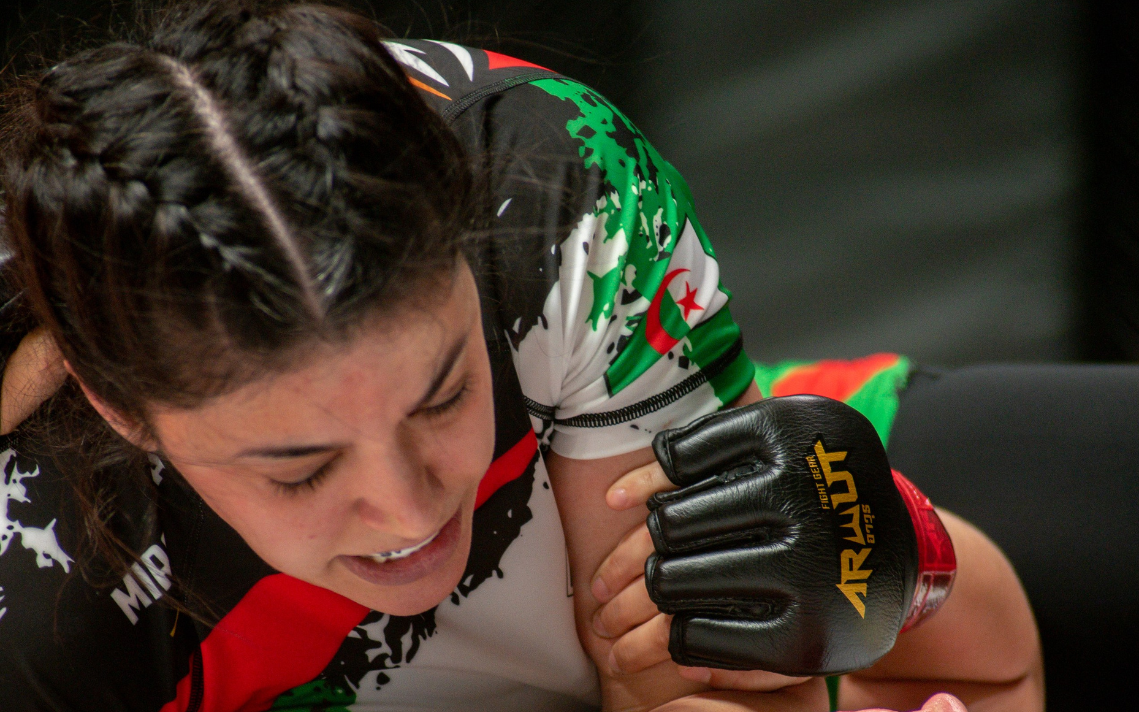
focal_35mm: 281
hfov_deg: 7.5
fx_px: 8722
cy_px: 520
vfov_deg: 4.7
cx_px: 541
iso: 2000
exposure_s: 1/1000
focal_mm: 200
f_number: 4
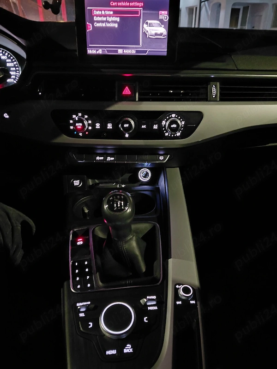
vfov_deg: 69.4
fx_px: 267
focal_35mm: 25
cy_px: 184
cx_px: 138
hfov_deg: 54.9
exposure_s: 1/4
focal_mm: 4.69
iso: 2000
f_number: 1.8
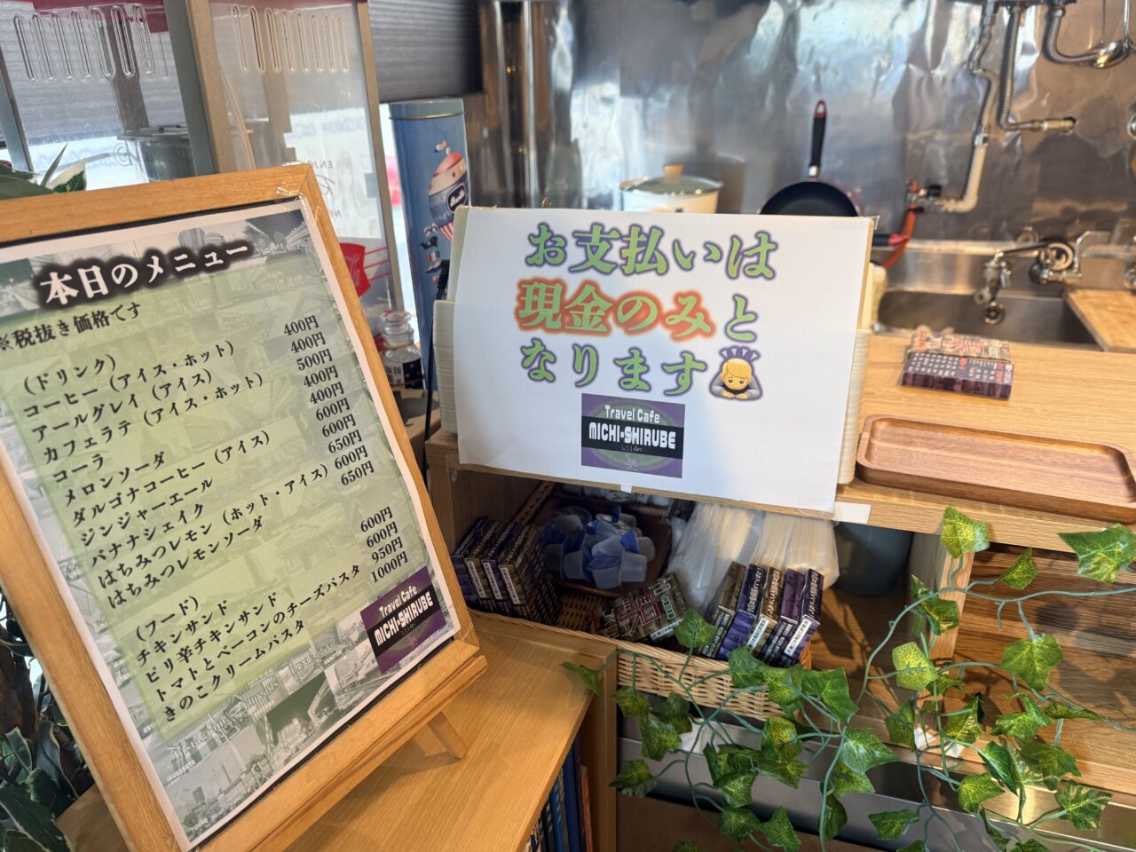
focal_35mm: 24
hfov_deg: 71.6
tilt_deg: -23.6
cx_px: 568
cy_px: 426
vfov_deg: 56.8
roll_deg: +0.8
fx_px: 788
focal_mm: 6.76
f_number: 1.78
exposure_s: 1/100
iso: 160
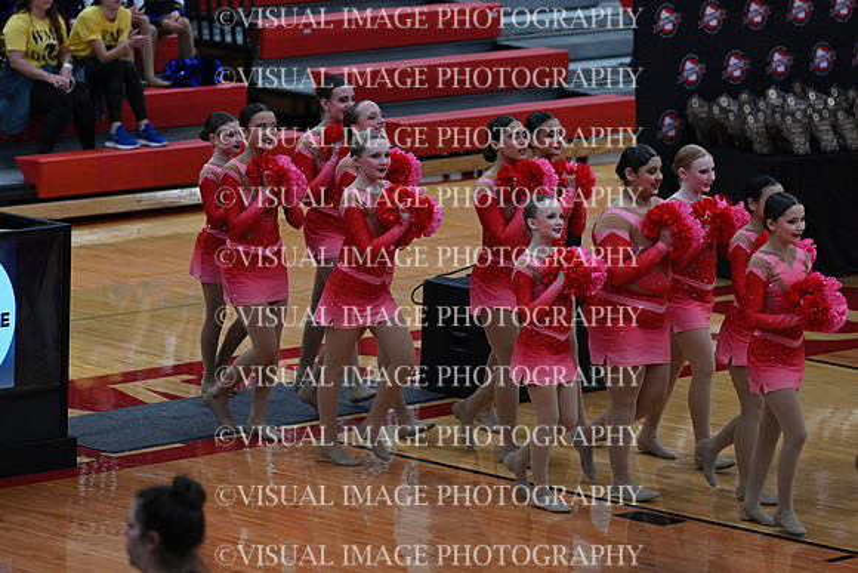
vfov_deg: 6.9
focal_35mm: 200
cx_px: 429
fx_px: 4768
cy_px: 286
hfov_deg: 10.3
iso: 4000
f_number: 4
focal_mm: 200
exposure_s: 1/400
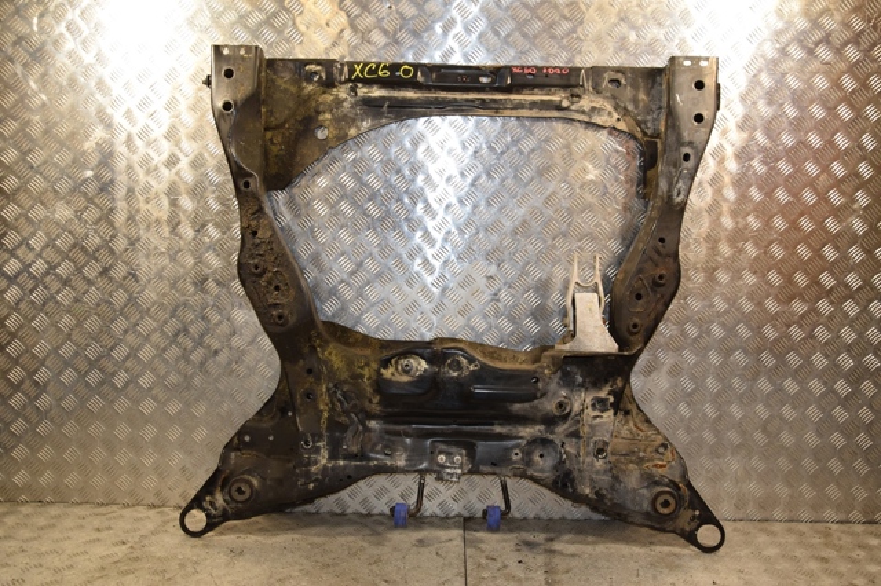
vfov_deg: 39.9
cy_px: 293
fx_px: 807
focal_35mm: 33
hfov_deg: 57.2
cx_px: 440
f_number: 6.3
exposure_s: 1/200
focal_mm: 22
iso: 800
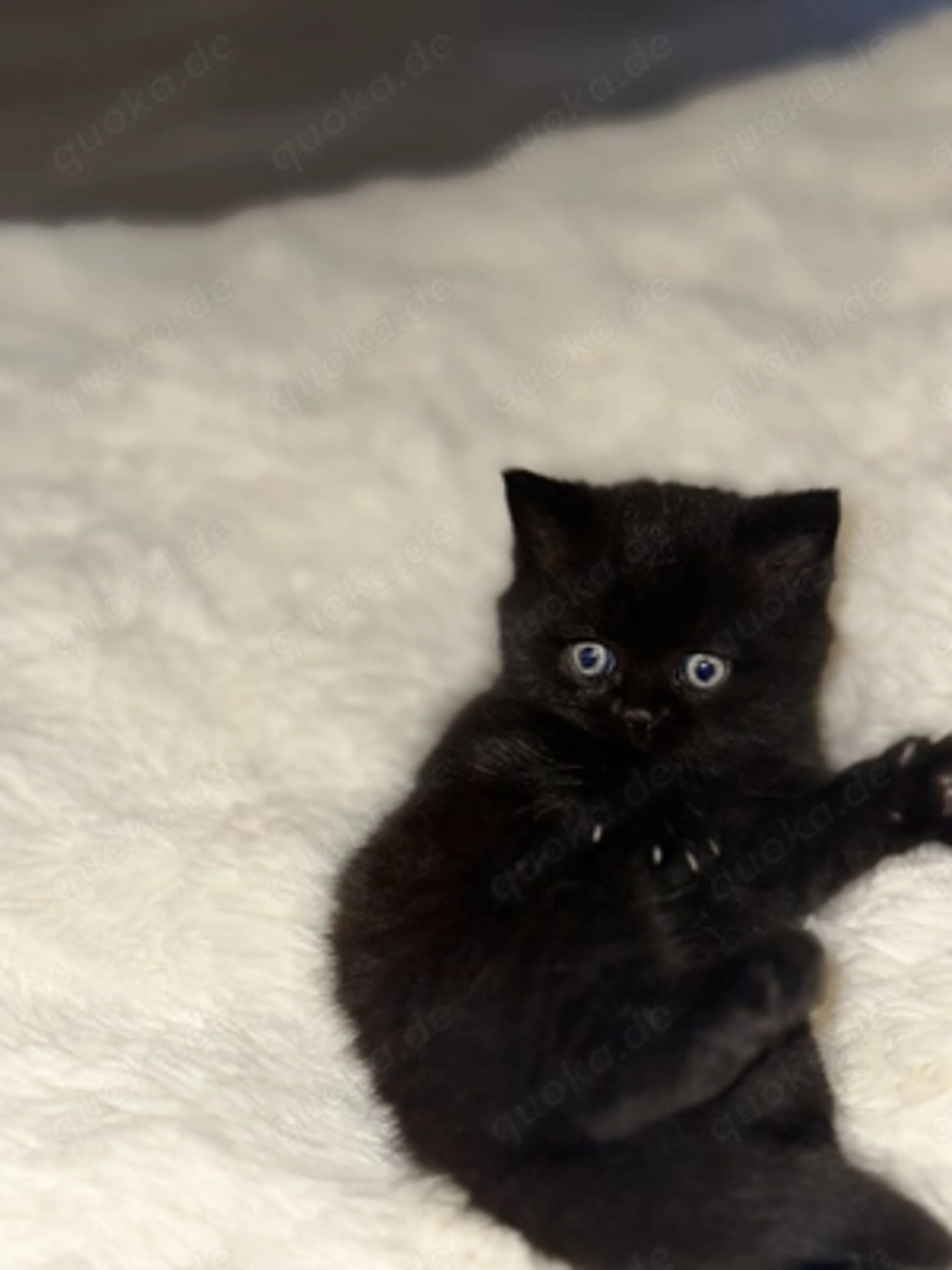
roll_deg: -0.5
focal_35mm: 48
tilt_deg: -40.3
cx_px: 476
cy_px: 635
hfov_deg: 30.3
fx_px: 1760
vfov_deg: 39.7
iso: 40
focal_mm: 6.86
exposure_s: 1/57
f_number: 1.78
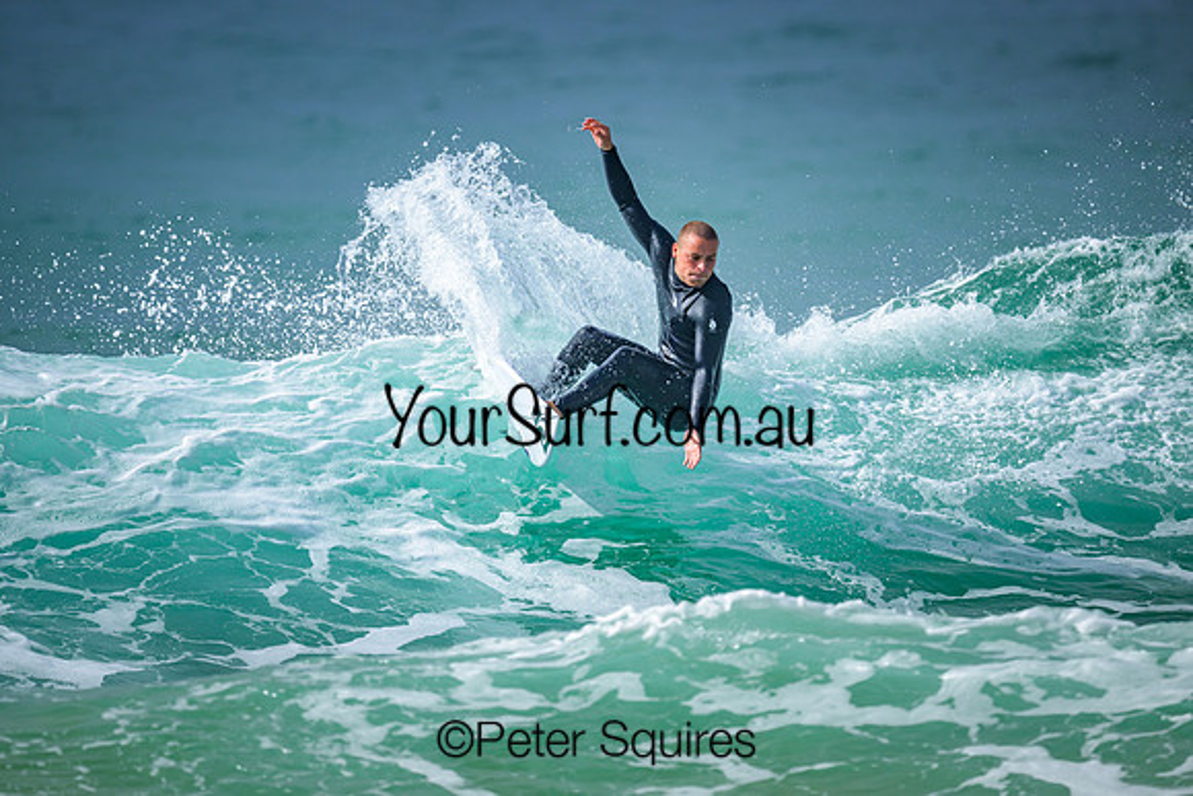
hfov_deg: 2.6
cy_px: 398
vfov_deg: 1.7
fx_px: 26516
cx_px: 596
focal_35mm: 800
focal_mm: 800
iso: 220
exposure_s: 1/2000
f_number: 6.3
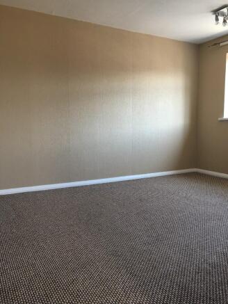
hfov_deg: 48.2
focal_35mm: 29
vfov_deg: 61.6
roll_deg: -0.4
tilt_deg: -5.9
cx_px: 114
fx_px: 255
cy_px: 152
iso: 40
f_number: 2.2
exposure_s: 1/33
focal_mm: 4.15
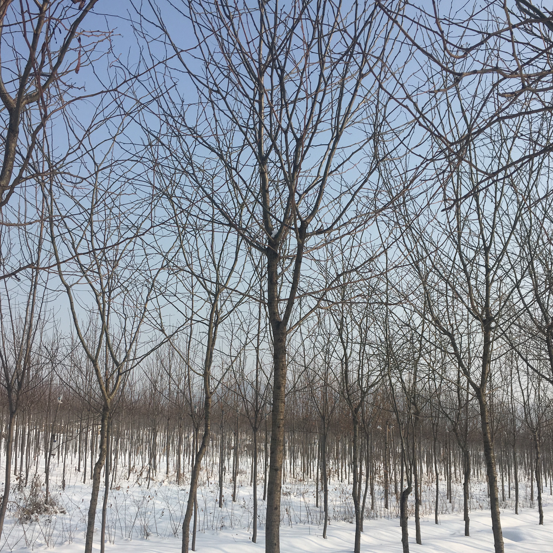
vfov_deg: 46.9
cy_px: 339
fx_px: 633
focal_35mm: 35
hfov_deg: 47.2
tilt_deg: +10.3
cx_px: 271
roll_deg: -1.5
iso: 25
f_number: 2.2
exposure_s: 1/2024
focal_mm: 4.15
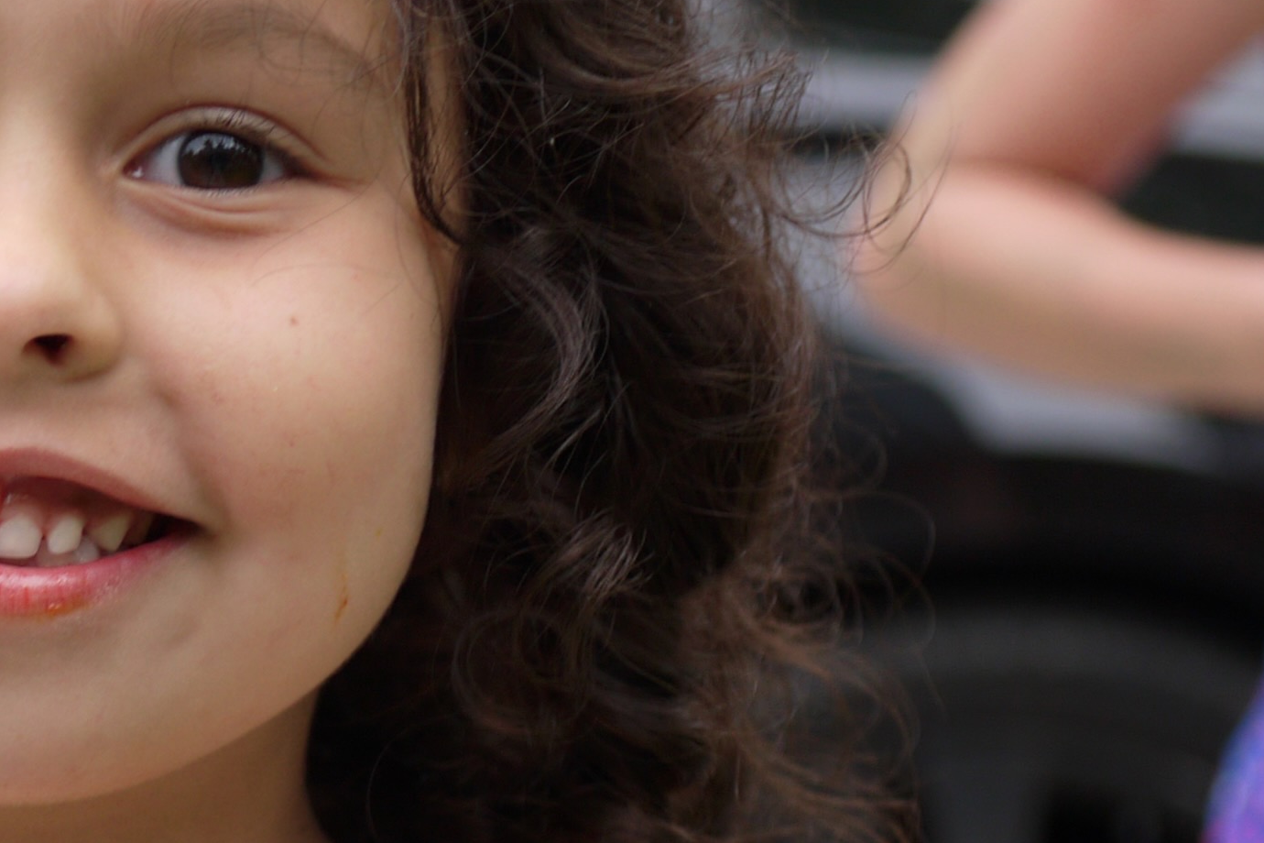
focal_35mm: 211
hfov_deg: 9.6
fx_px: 7408
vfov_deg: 6.5
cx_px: -206
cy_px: 606
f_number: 2.8
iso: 100
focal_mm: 35
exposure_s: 1/80
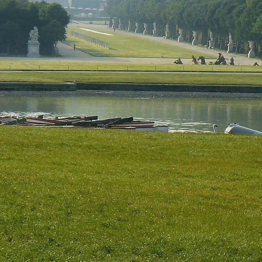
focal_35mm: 225
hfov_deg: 7.8
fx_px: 1927
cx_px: 171
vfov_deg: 7.8
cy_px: 90
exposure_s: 1/250
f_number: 5.6
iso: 100
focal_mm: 14.5
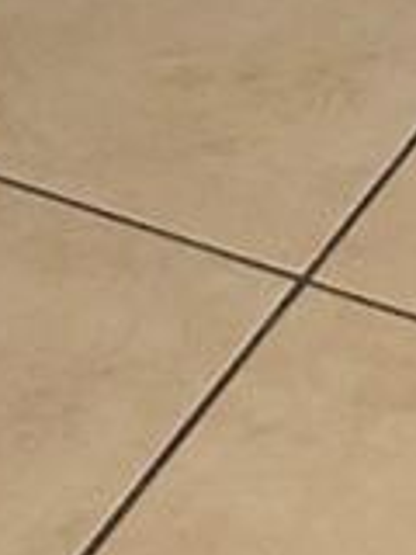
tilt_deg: -8.0
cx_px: 402
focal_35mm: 210
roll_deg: -0.3
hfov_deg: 7.1
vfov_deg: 7.6
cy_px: -1401
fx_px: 3365
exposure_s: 1/12
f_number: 1.8
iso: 100
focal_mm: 3.99
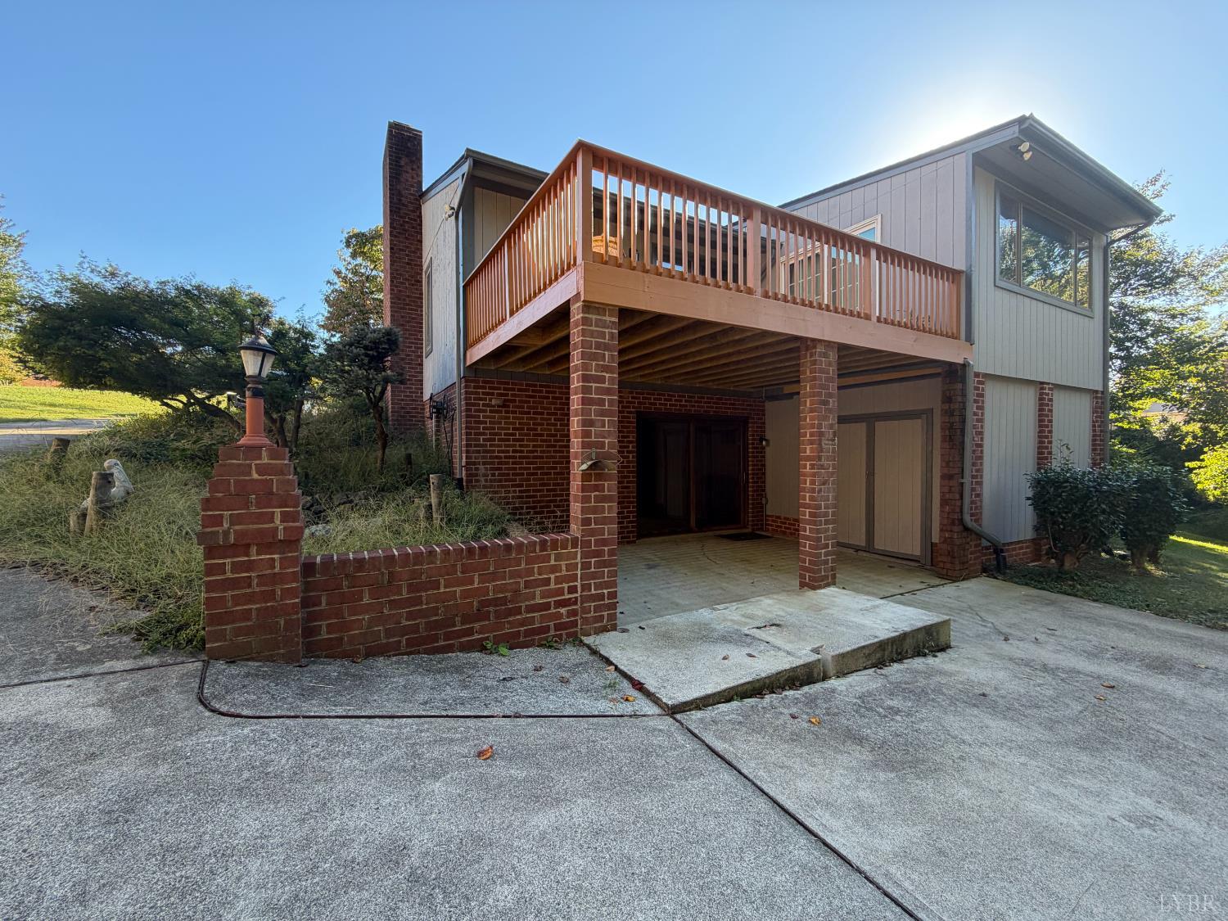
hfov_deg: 102.1
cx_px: 614
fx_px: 497
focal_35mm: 14
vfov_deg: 85.7
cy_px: 460
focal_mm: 2.22
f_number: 2.2
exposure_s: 1/198
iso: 64
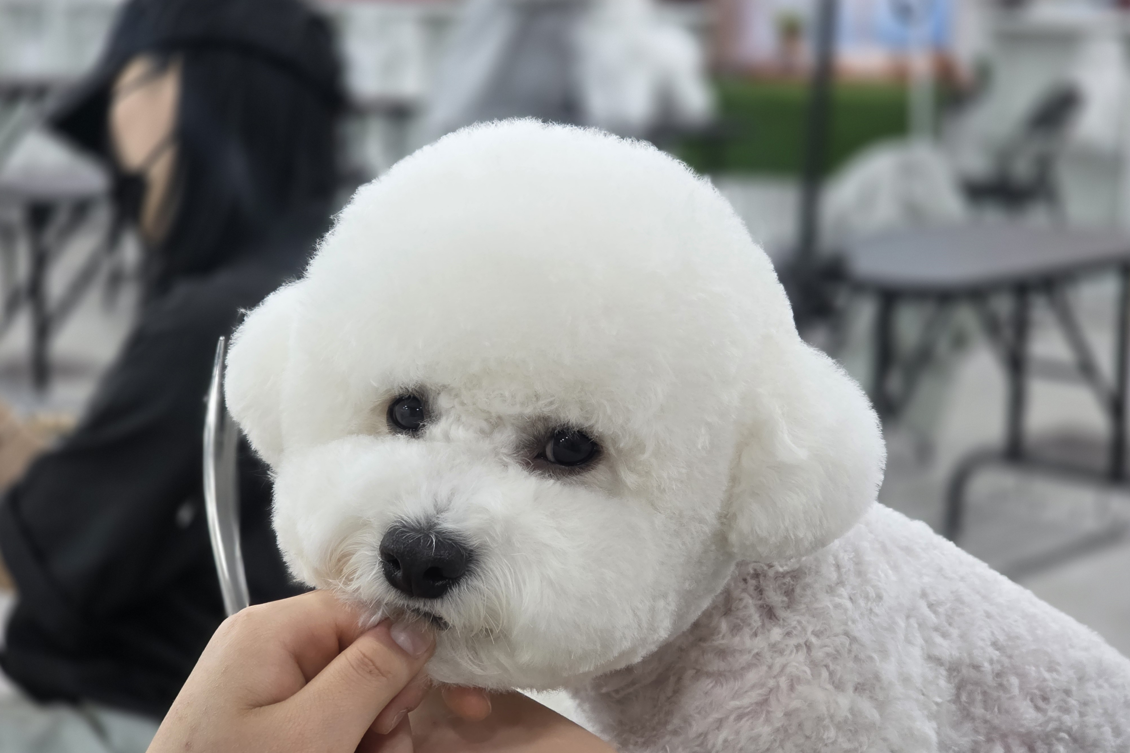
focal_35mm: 72
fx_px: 2260
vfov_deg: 18.9
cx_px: 566
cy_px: 419
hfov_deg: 28.1
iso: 250
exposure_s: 1/120
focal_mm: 7.9
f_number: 2.4
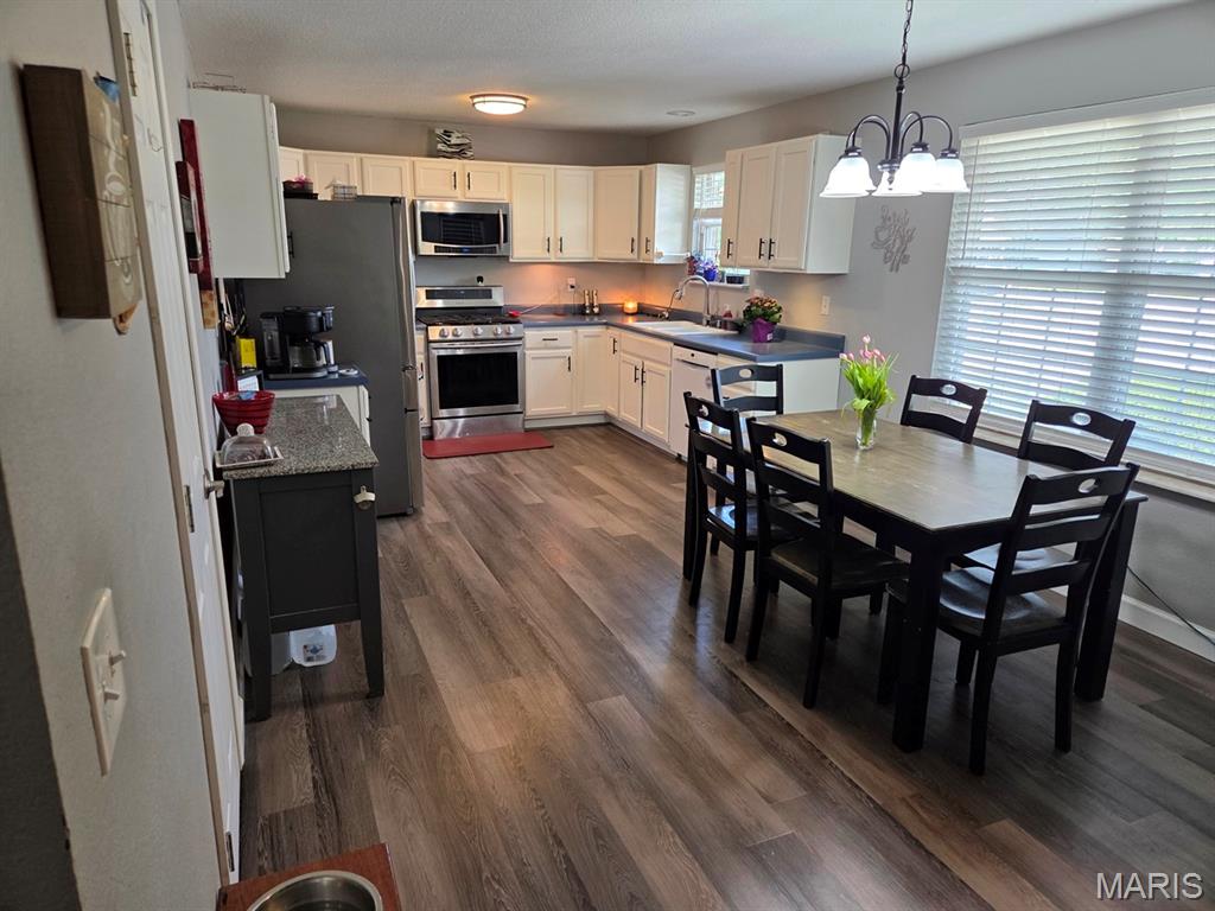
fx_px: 807
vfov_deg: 58.9
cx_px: 608
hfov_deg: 73.9
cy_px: 456
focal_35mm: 23
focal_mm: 5.4
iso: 200
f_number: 1.8
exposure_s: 1/120
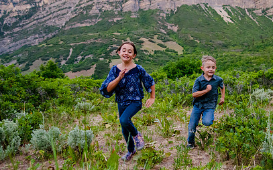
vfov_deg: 28.6
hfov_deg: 44.0
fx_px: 335
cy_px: 85
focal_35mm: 45
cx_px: 172
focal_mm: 31
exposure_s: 1/250
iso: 3200
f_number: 4
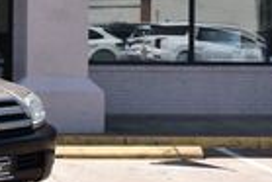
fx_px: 976
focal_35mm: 129
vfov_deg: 10.6
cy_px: 33
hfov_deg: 15.1
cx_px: -90
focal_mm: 30
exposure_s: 1/400
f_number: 11
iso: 400
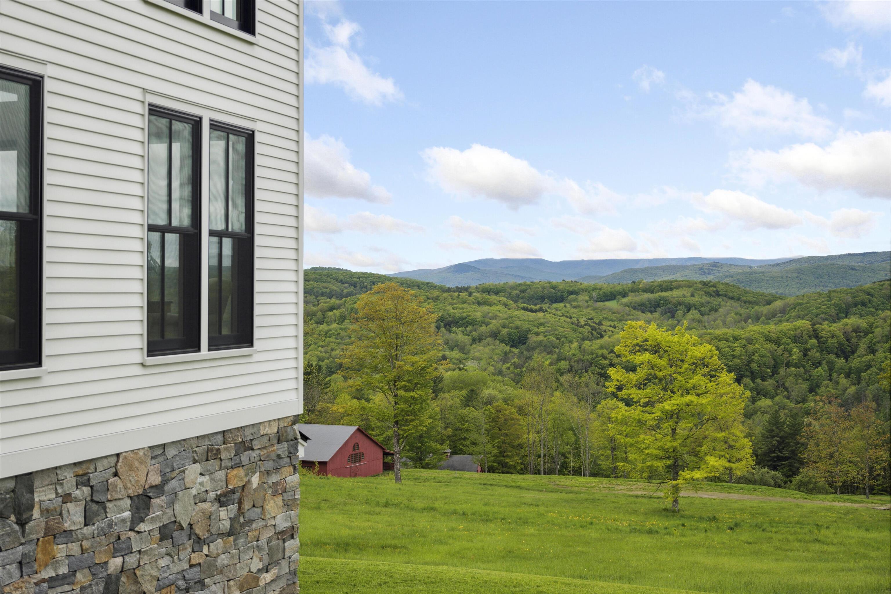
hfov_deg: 38.2
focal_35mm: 52
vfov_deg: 26.0
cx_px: 446
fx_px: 1287
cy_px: 297
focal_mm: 35
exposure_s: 1/1000
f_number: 4
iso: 250
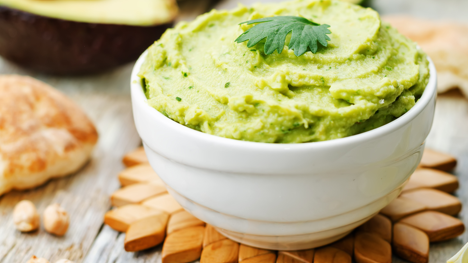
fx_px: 1154
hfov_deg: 22.9
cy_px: 106
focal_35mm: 93
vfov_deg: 13.0
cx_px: 239
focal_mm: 50
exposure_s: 1/5
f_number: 4.5
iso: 100
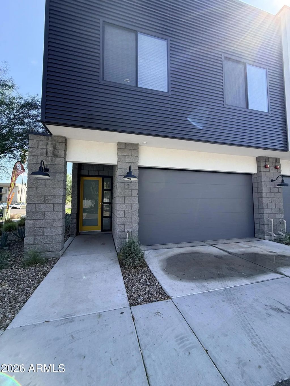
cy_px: 193
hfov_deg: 85.7
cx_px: 145
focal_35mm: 14
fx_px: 156
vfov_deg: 102.1
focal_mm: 2.22
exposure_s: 1/545
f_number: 2.2
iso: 50
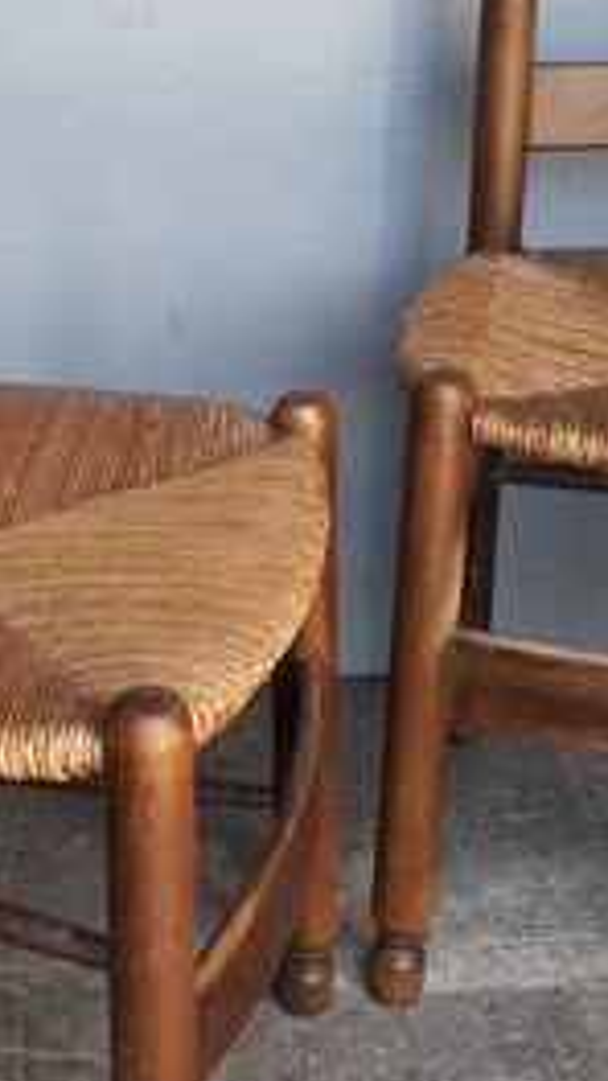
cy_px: 341
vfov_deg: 31.1
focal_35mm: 67
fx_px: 1920
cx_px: -99
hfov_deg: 17.3
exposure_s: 1/100
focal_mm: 3.6
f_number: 1.9
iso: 64
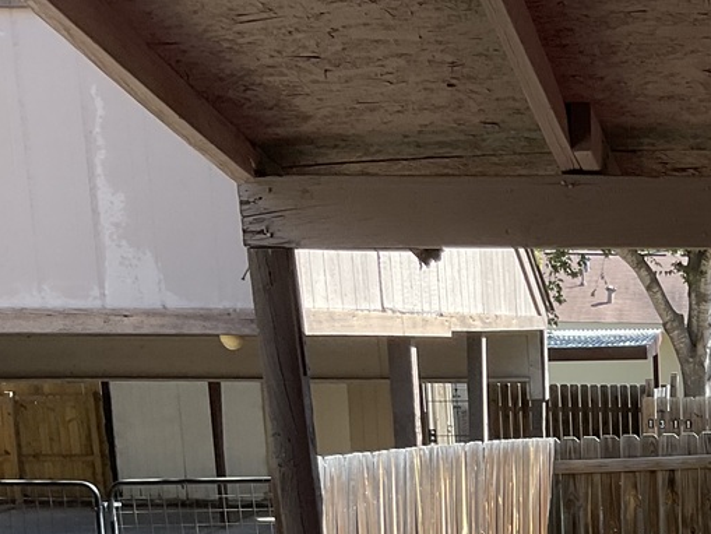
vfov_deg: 16.7
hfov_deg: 22.2
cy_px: 744
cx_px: 824
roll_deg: +0.8
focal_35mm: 82
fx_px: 1685
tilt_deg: -13.5
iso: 16
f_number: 1.8
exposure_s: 1/324
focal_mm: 3
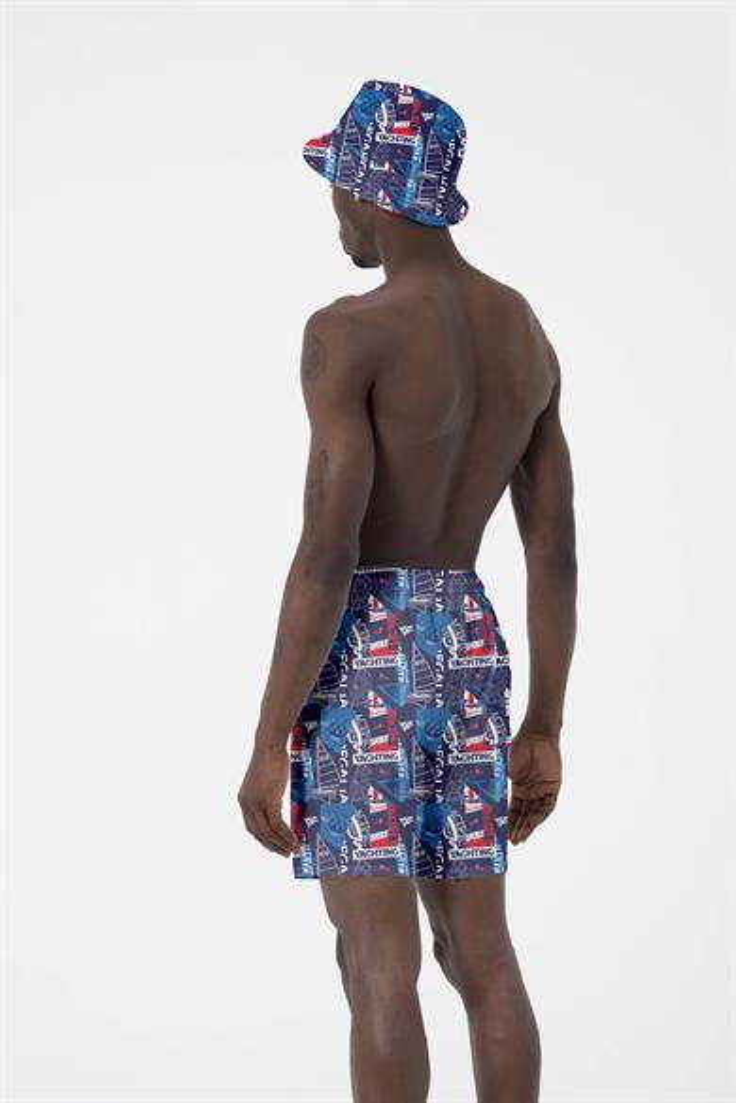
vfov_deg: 19.1
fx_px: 3281
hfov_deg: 12.8
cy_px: 552
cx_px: 368
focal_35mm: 107
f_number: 11
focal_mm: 71.5
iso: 160
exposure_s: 1/160
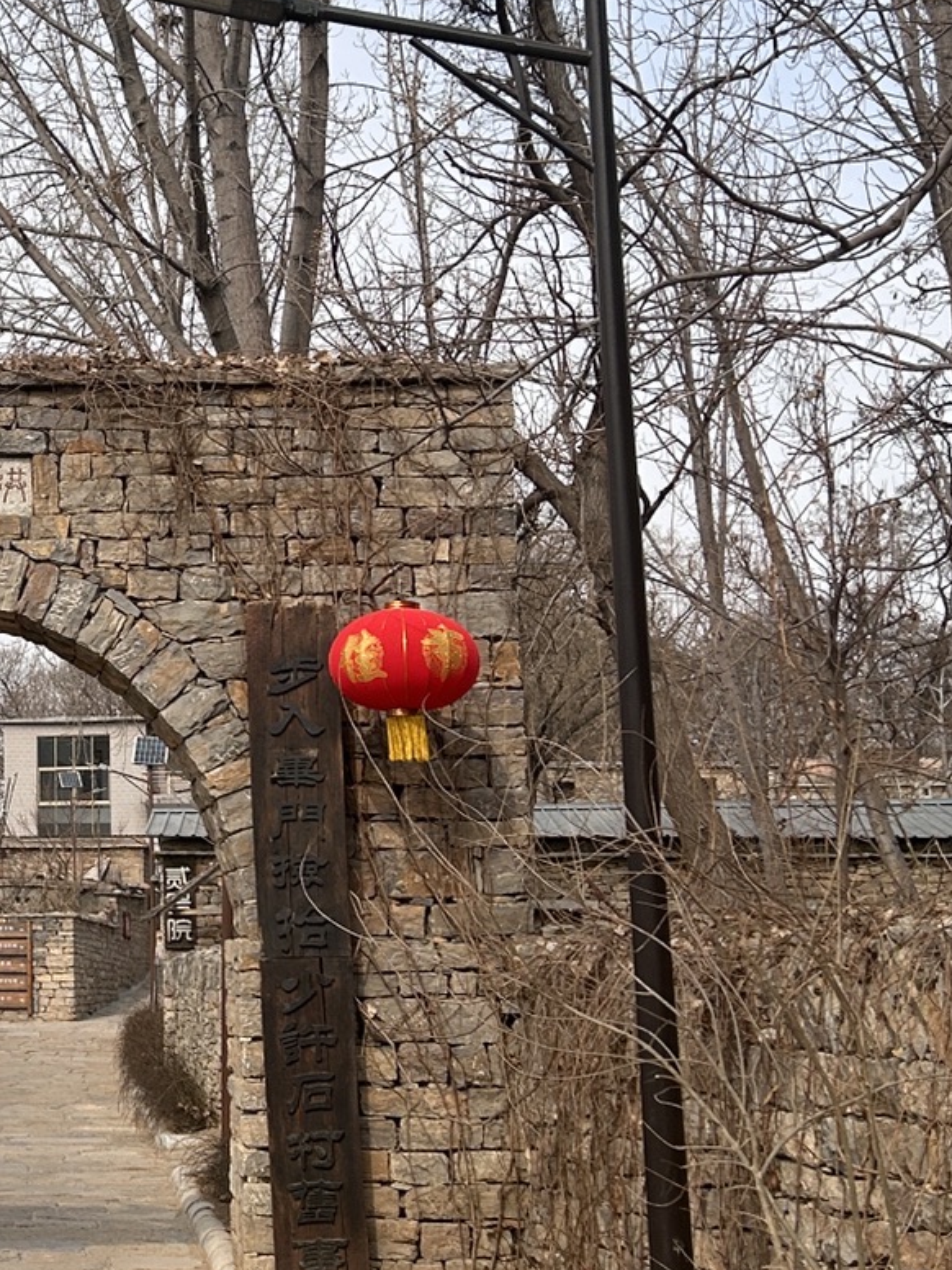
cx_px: -83
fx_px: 2457
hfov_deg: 20.9
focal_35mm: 67
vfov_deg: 29.0
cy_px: 617
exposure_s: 1/3704
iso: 50
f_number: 1.5
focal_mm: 5.7
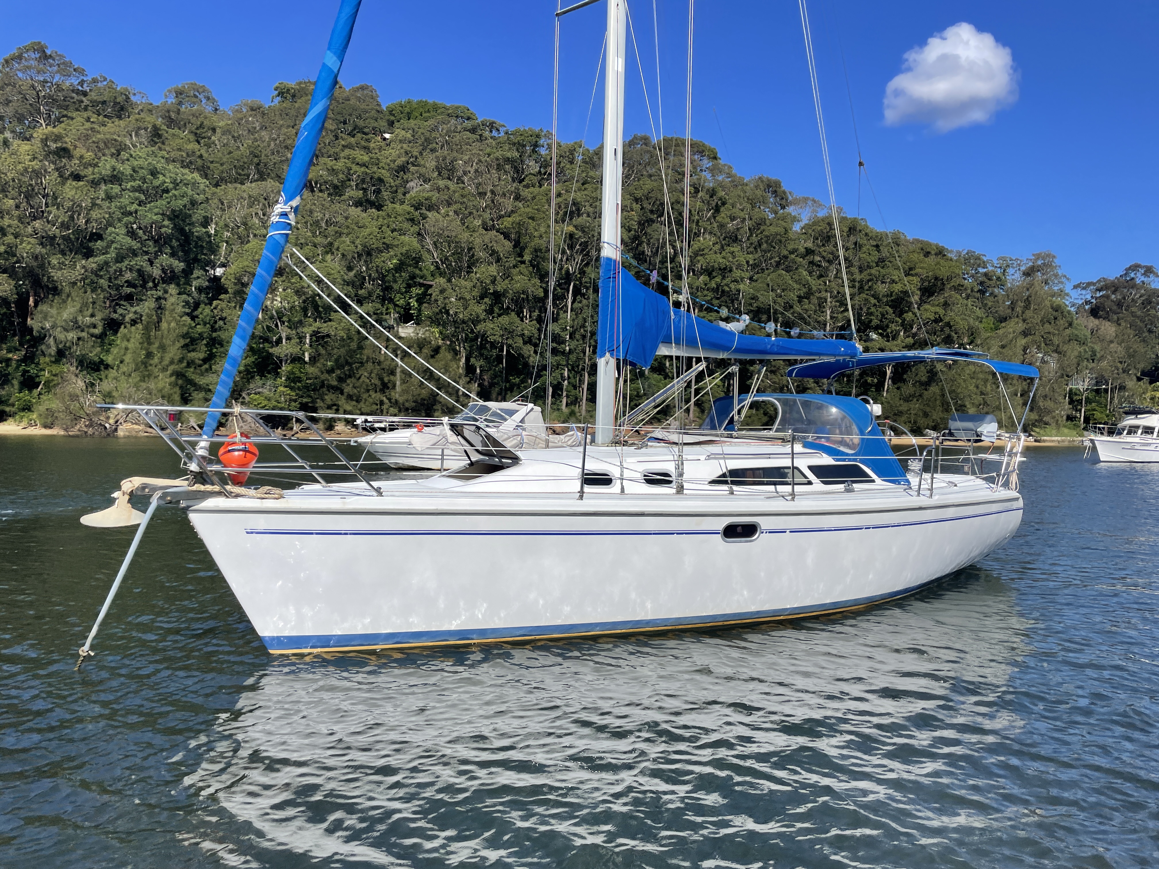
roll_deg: -0.9
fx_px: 871
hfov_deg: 67.3
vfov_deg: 53.1
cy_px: 434
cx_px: 580
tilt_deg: -1.0
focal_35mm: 26
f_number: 1.6
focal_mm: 4.2
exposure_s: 1/5814
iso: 32
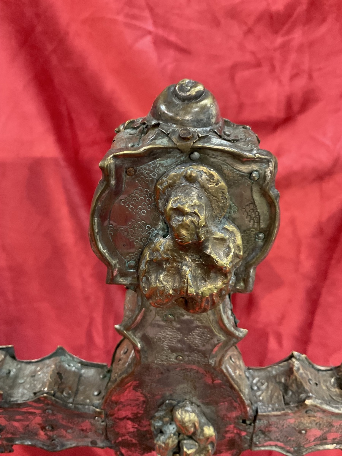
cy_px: 228
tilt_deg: -21.6
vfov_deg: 61.7
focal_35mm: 29
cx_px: 171
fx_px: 382
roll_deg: -1.1
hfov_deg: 48.2
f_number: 1.8
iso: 250
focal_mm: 3
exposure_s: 1/33
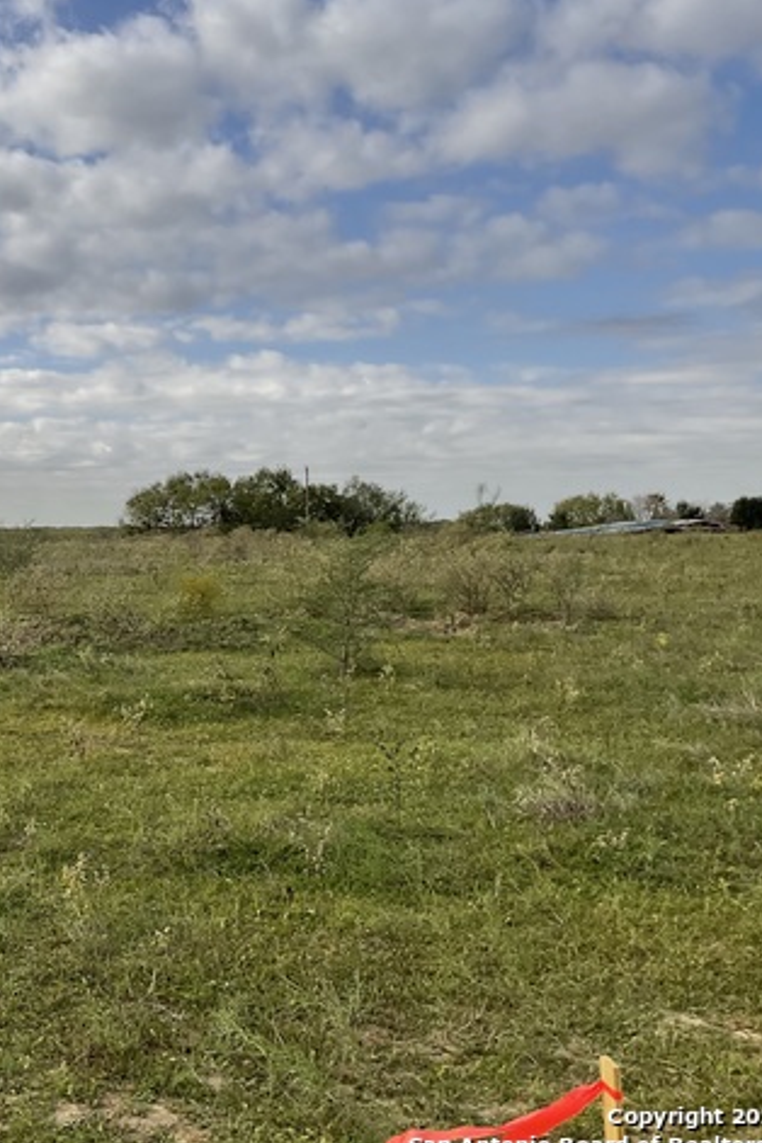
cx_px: 17
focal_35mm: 41
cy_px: 578
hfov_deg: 30.5
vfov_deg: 47.4
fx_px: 1302
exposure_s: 1/2427
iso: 20
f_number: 1.8
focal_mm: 3
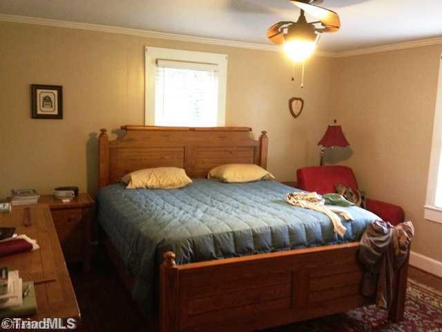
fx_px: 447
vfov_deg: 40.7
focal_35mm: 35
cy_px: 166
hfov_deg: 52.6
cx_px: 221
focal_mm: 4.28
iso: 400
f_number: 2.4
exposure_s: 1/15
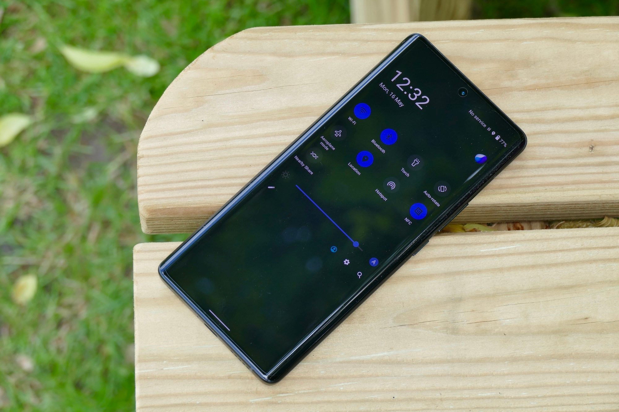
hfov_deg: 15.2
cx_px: 310
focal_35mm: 135
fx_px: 2321
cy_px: 206
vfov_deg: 10.2
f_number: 4.5
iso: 125
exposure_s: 1/125
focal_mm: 49.07
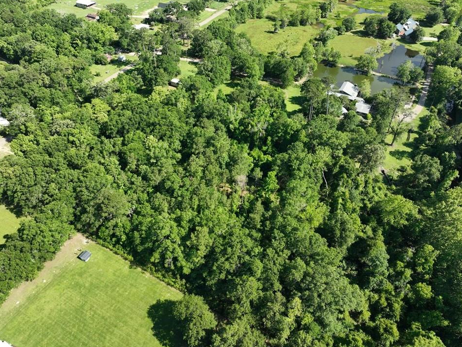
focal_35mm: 26
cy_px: 167
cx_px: 233
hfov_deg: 67.3
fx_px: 347
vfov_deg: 53.1
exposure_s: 1/800
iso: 100
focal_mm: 12.29
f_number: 2.8
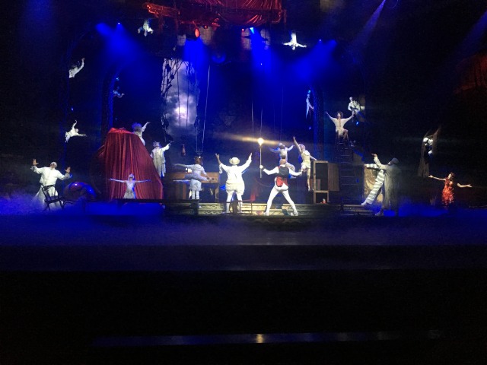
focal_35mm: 29
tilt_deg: +4.9
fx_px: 408
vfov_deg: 48.2
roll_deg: -0.3
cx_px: 244
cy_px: 182
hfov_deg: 61.7
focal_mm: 4.15
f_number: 2.2
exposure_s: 1/30
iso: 200
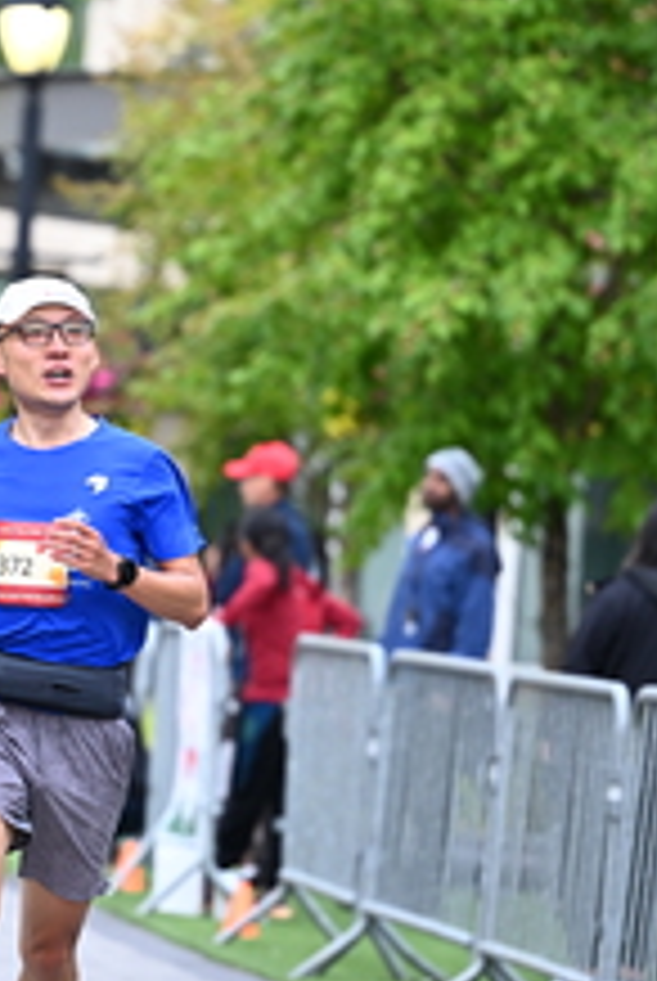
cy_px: 428
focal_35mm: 340
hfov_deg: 4.1
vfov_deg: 6.1
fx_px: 9277
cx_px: -2
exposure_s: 1/1600
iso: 1000
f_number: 2.8
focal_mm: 135
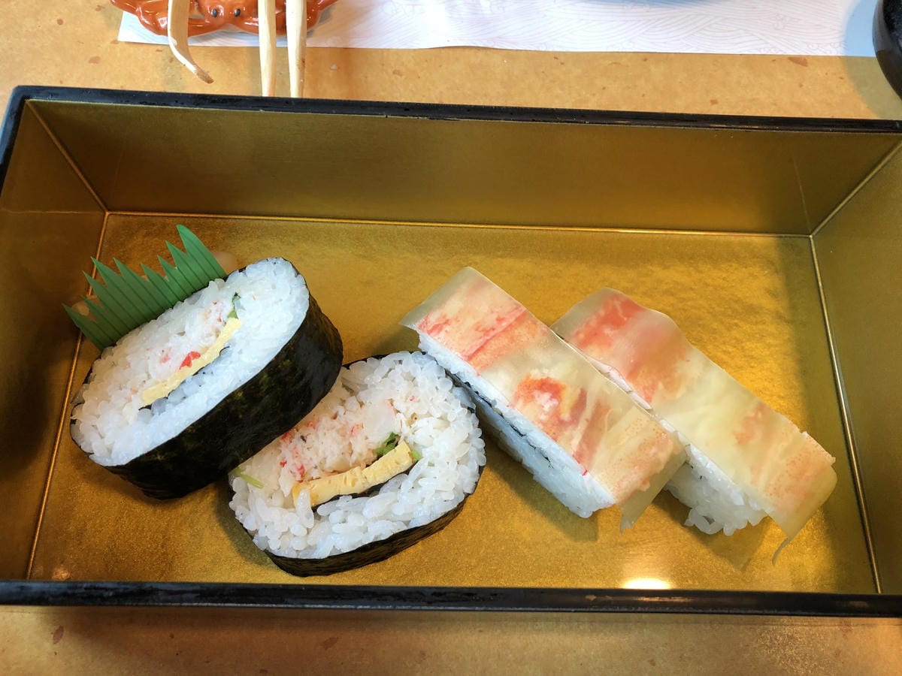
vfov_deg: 48.2
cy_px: 338
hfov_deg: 61.7
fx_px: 756
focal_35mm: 29
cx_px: 451
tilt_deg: -68.6
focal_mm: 3.99
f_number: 1.8
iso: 20
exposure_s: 1/30
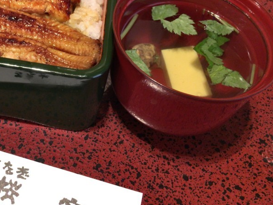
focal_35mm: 50
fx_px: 394
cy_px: 60
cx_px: 49
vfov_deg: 28.8
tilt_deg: -52.1
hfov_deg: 36.7
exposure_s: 1/30
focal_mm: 4.15
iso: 800
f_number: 2.2
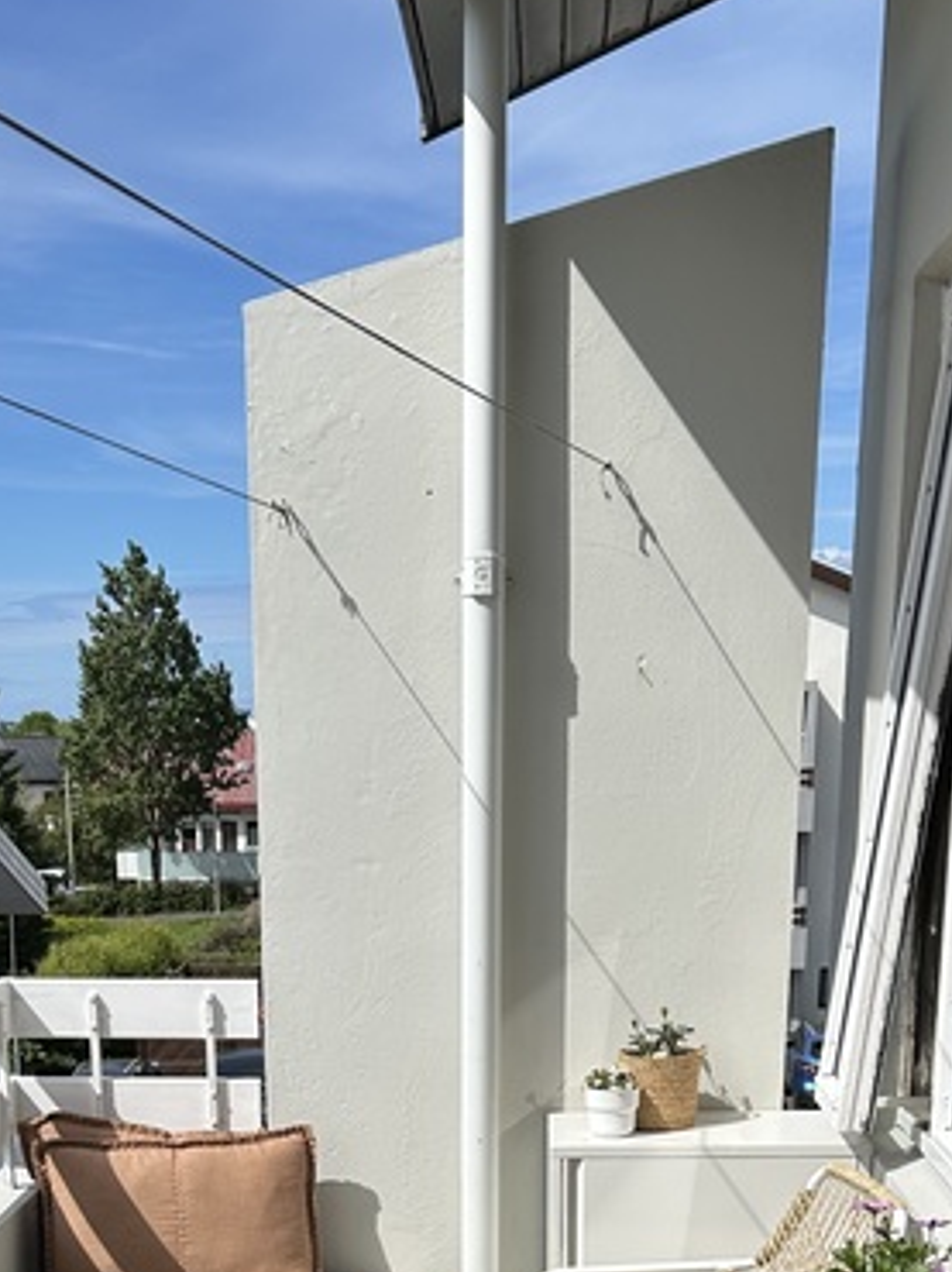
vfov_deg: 32.7
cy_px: 1269
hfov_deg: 26.9
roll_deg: +0.5
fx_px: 1982
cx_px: 364
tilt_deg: -14.6
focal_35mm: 54
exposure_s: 1/6211
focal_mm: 5.7
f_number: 1.5
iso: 50
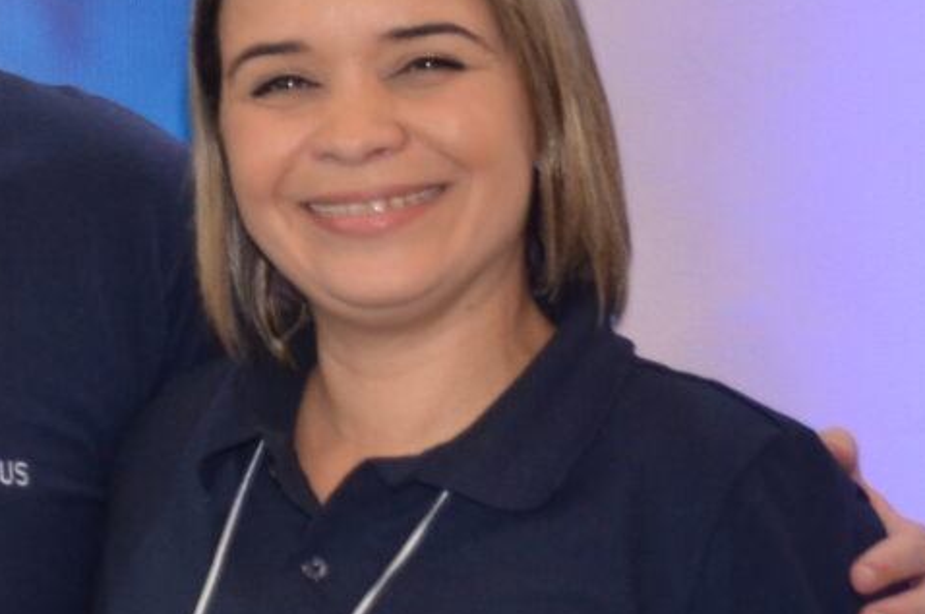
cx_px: -567
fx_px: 4737
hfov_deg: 10.7
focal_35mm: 185
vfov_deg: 7.4
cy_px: 223
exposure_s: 1/80
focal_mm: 23
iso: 400
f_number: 3.8
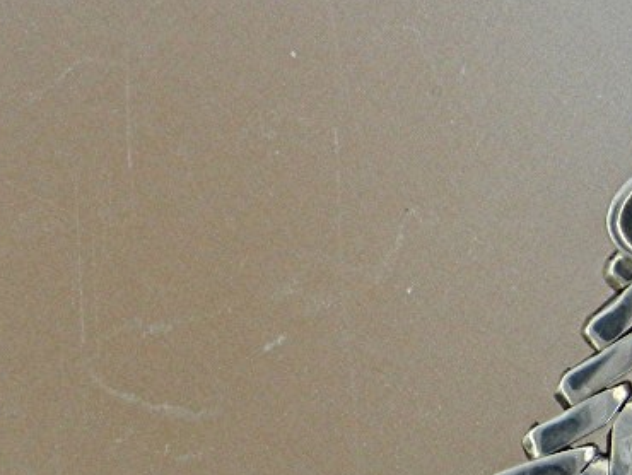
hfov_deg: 20.6
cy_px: 236
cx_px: 109
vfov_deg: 15.7
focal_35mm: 94
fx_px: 1717
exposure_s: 1/23.5
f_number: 3.6
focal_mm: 6.2
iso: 400
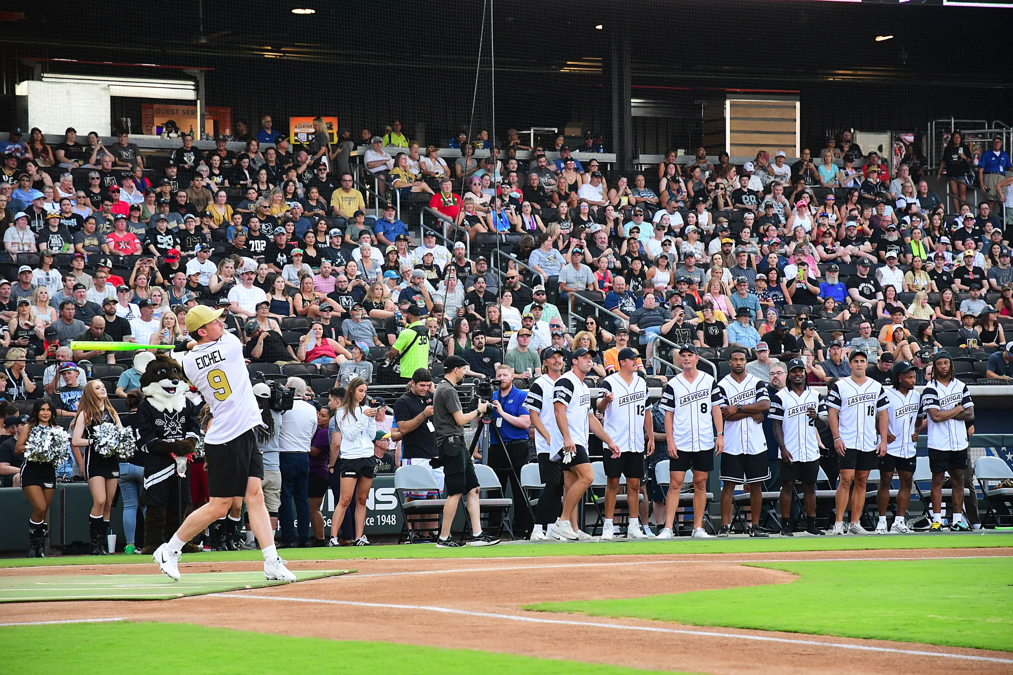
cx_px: 506
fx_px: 3377
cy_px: 338
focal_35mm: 120
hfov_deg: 17.1
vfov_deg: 11.4
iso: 1600
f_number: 4.5
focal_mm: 80
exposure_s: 1/640
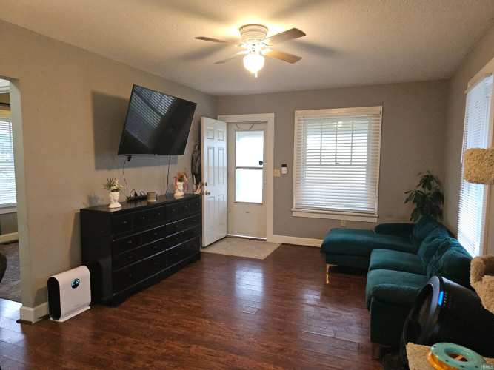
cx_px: 247
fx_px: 328
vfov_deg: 58.9
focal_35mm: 23
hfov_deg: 73.9
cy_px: 185
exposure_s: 1/60
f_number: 1.7
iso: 500
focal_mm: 6.3
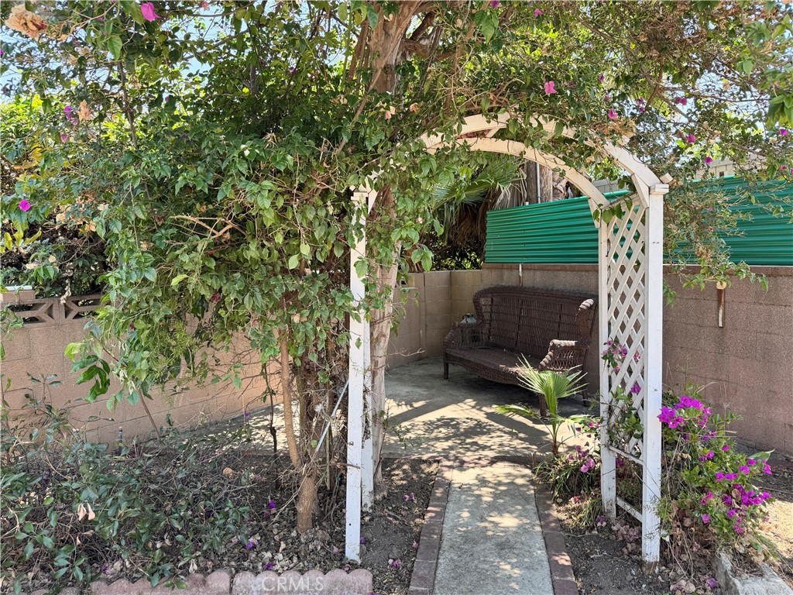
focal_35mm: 24
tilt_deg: -5.9
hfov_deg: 71.6
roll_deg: +2.4
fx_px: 550
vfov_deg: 56.8
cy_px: 298
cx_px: 396
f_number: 1.78
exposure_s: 1/320
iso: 80
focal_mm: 6.76
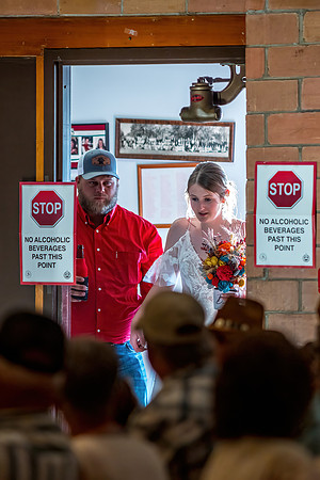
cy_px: 240
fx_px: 2666
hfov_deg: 6.9
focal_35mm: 200
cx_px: 160
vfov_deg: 10.3
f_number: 2.8
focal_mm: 200
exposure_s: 1/200
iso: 800
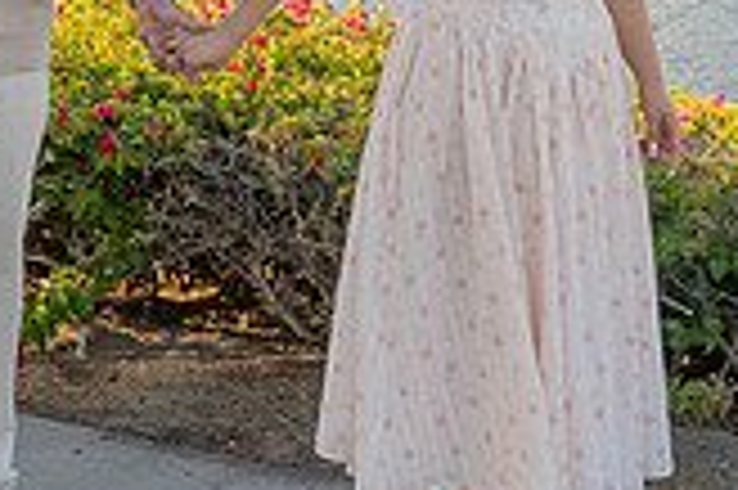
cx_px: 25
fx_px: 2560
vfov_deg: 10.7
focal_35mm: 125
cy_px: -134
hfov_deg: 16.1
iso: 200
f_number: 9
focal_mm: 32
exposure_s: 1/160
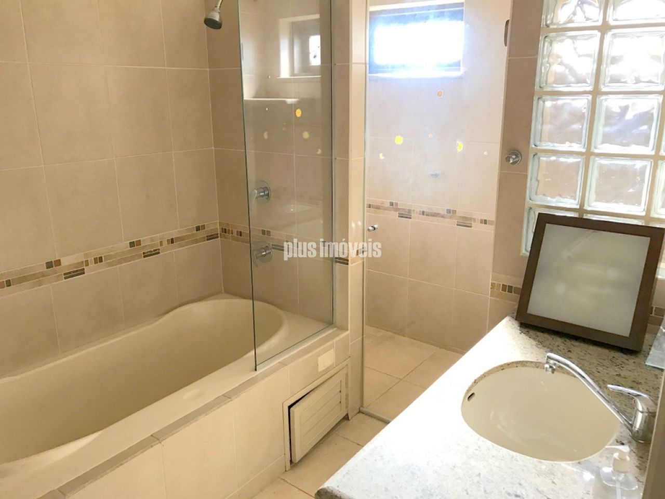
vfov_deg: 49.7
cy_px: 250
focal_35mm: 28
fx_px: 538
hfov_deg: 63.4
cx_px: 332
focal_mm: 3.99
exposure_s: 1/20
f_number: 1.8
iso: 40
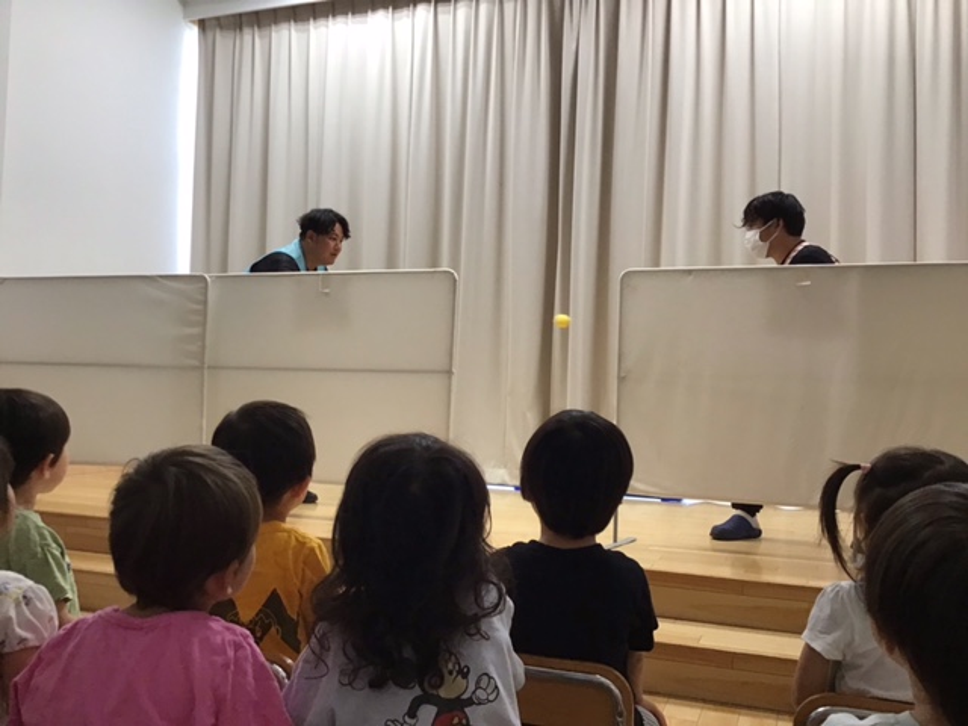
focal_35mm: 31
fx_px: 867
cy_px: 363
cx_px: 484
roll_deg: -1.3
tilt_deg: -1.1
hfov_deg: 58.4
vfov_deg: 45.4
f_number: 2.4
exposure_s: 1/30
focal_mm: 3.3
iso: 32
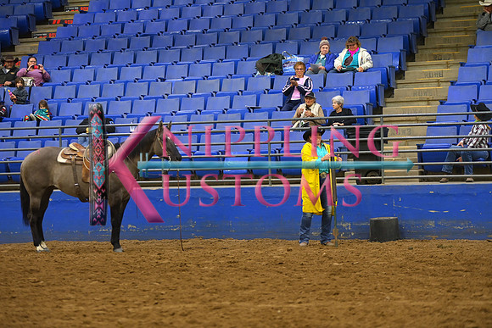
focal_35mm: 112
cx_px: 246
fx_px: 1531
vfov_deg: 12.2
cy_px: 164
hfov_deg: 18.3
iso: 2500
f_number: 2.8
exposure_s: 1/320
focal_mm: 112
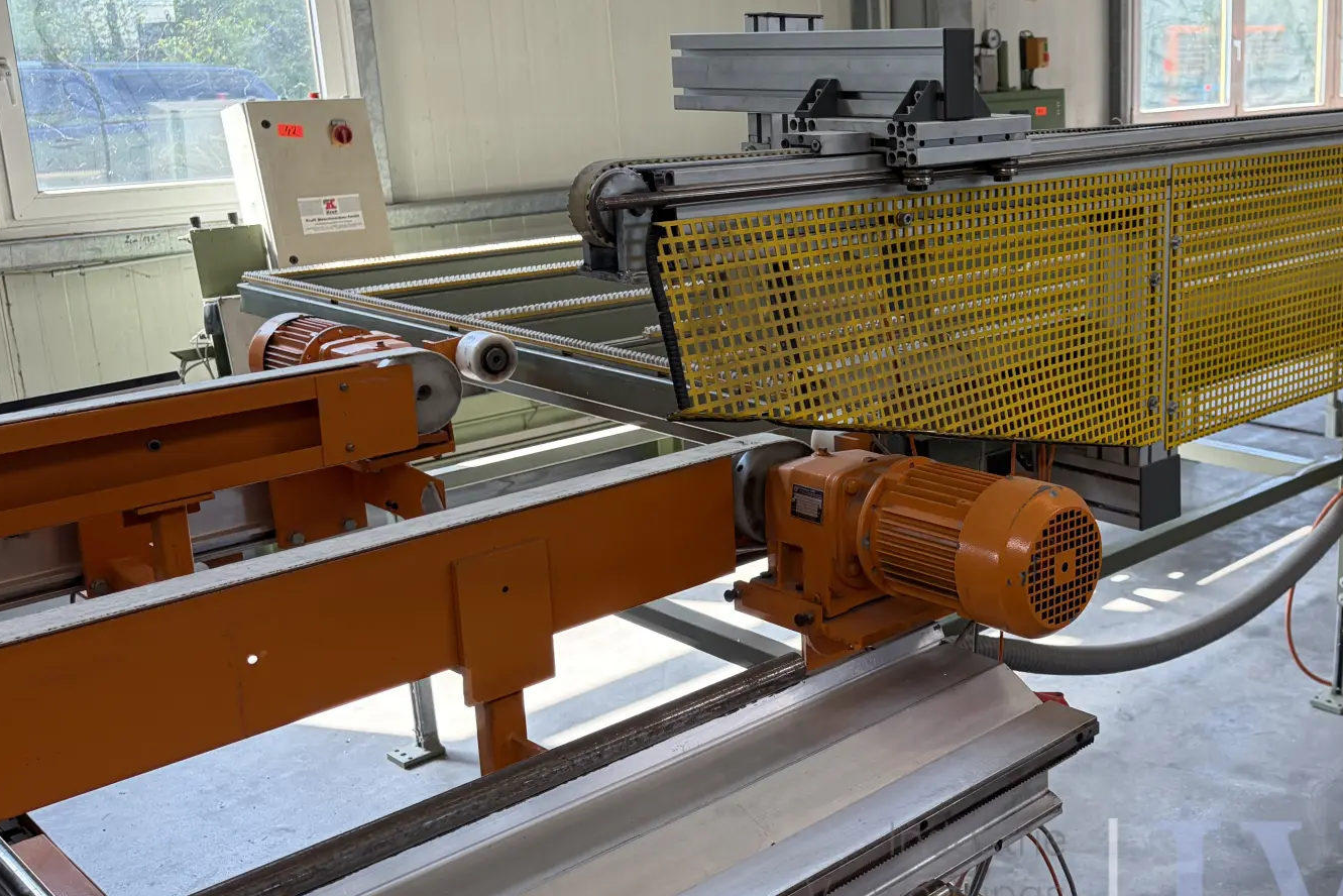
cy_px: 387
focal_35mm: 39
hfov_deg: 48.3
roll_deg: +1.8
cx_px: 948
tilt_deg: -12.4
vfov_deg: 34.2
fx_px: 1455
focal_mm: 5.96
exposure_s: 1/121
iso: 64
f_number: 1.6
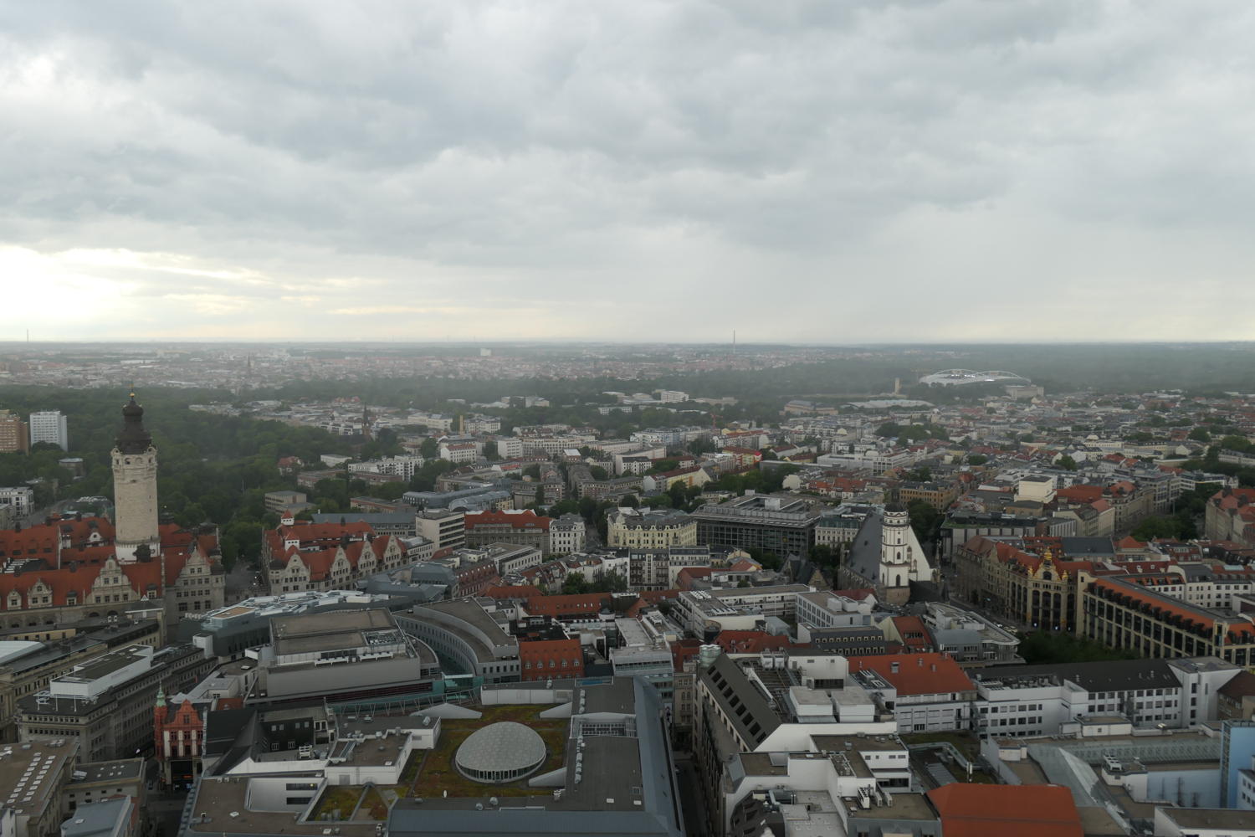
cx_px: 628
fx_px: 1011
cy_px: 418
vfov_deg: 45.0
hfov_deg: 63.7
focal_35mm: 29
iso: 200
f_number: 3.5
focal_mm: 10.6
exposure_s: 1/400
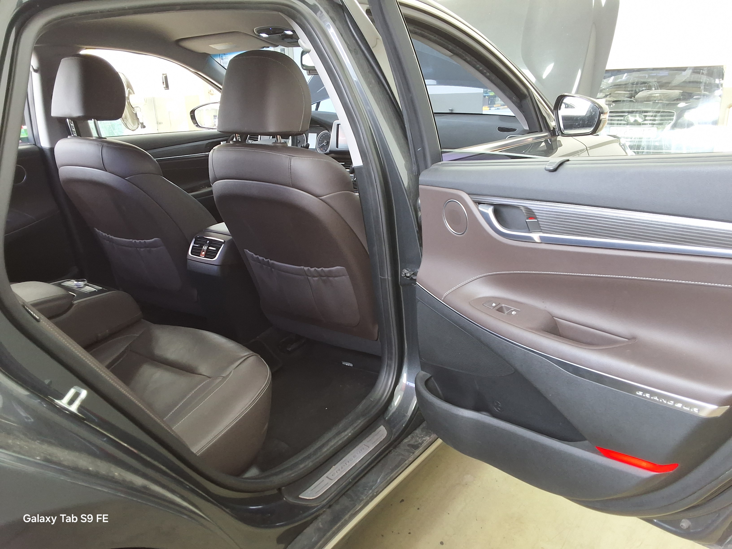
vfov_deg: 49.7
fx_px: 592
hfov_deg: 63.4
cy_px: 274
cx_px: 366
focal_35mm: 28
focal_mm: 2.91
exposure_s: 1/40
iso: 64
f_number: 1.9
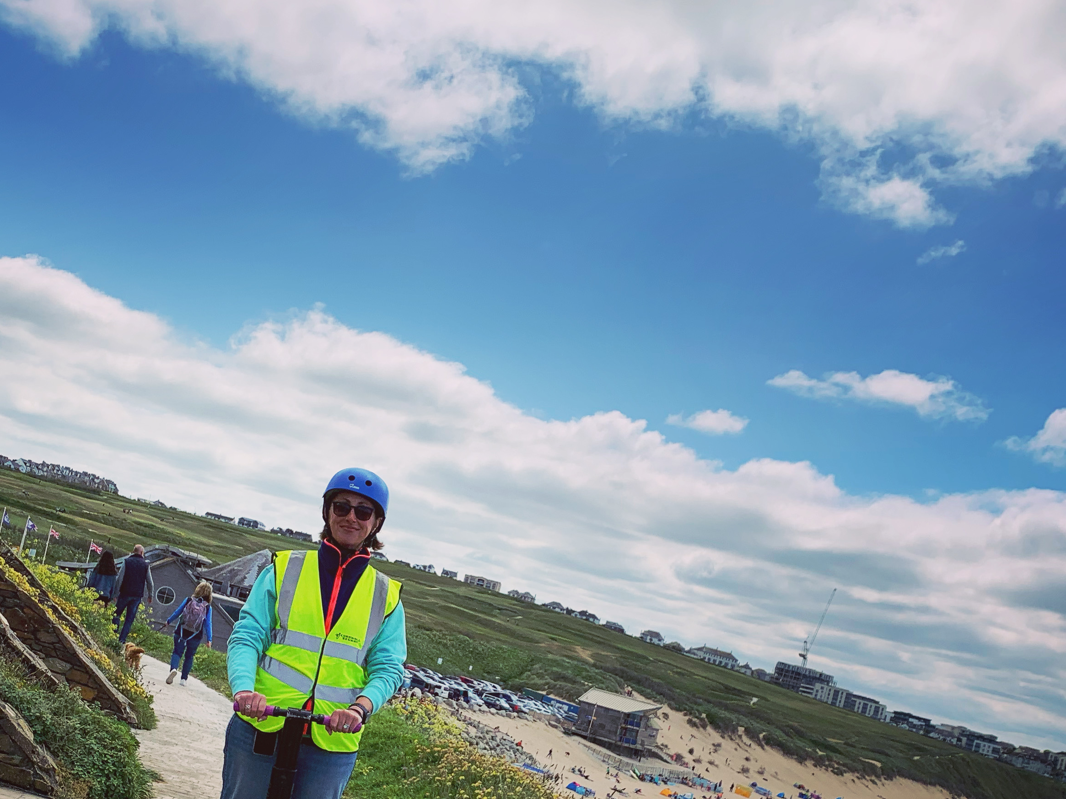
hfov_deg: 41.9
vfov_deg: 31.3
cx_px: 445
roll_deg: -17.8
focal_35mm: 45
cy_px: 646
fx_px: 1386
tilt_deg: +2.6
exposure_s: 1/4902
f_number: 1.8
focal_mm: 4.25
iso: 25
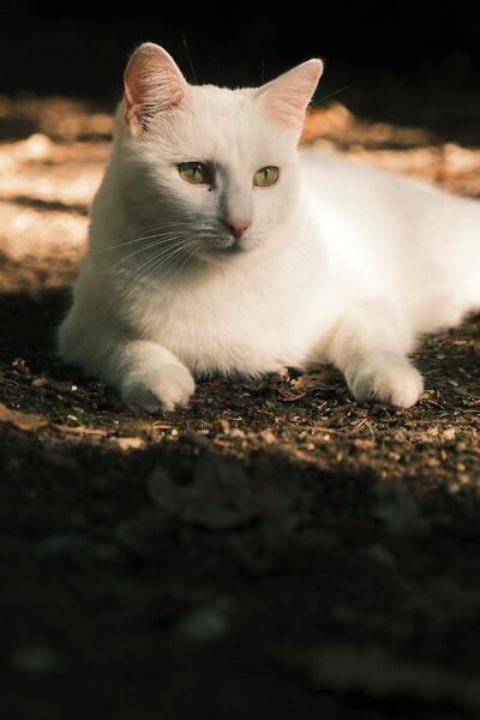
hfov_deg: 16.5
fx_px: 1660
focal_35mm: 83
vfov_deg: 24.5
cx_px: 240
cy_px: 360
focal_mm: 55
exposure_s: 1/250
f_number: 2.8
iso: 125
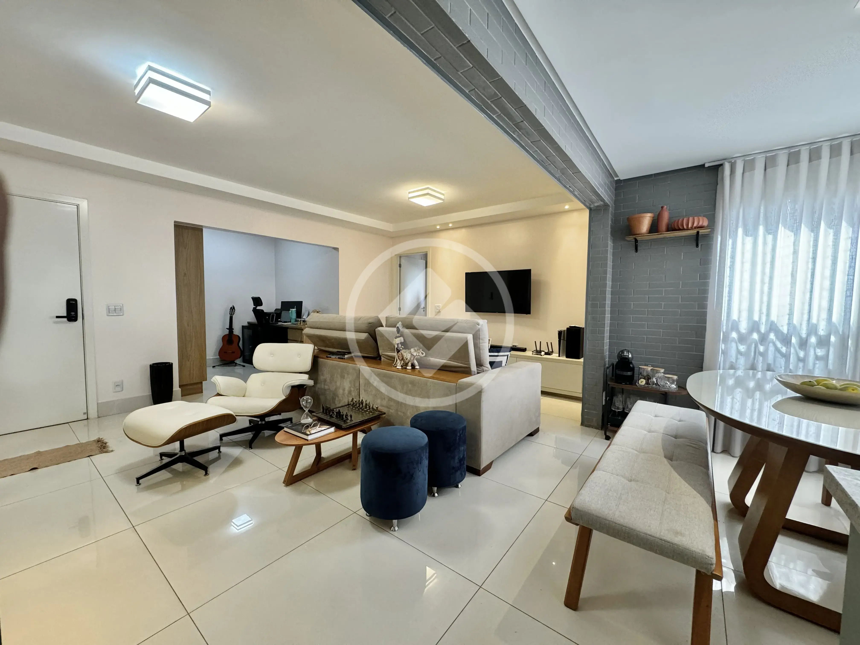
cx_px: 430
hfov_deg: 102.1
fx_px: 348
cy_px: 322
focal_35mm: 14
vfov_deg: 85.7
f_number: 2.2
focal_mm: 2.22
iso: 200
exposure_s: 1/60
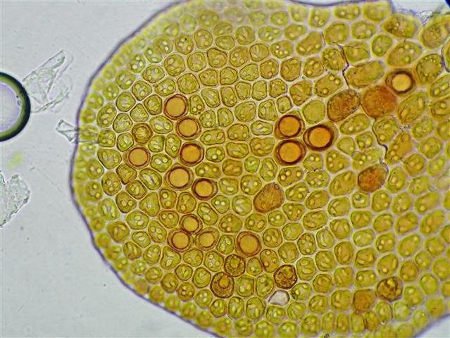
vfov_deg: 24.1
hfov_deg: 31.7
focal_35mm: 61
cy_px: 169
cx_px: 225
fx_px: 793
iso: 800
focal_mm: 11.01
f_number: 3.6
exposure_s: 1/60
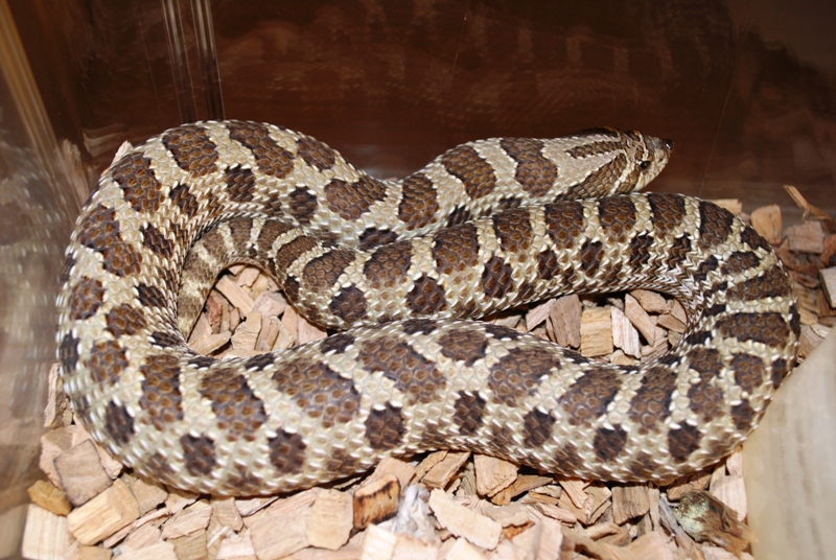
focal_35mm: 45
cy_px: 280
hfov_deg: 43.5
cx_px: 418
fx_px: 1047
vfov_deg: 30.0
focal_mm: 30
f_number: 4.8
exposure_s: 1/60
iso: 200
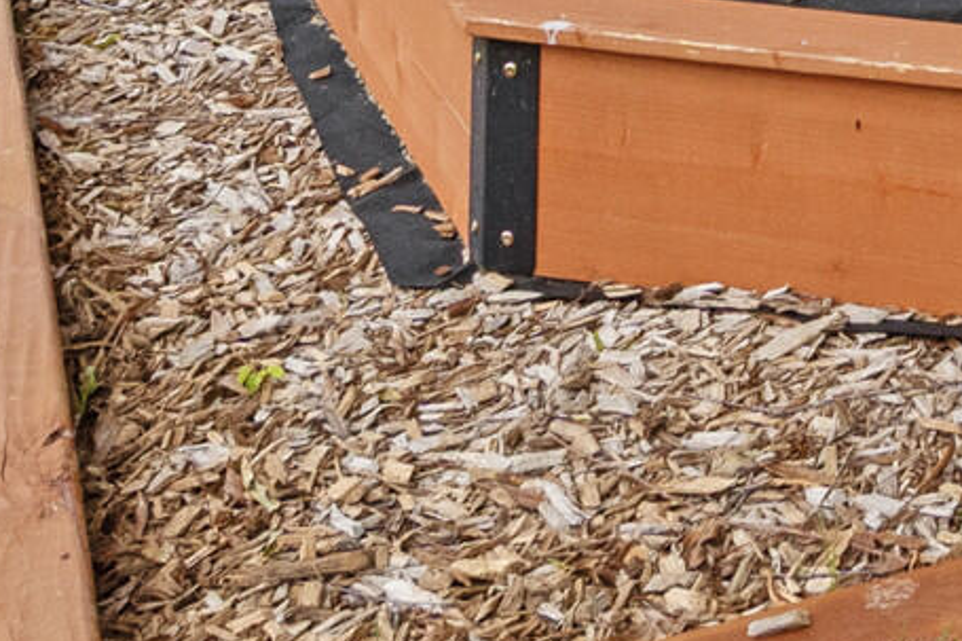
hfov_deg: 17.2
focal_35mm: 102
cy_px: -1025
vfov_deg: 10.8
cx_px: 1601
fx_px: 2725
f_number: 9
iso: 800
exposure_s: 1/640
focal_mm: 16
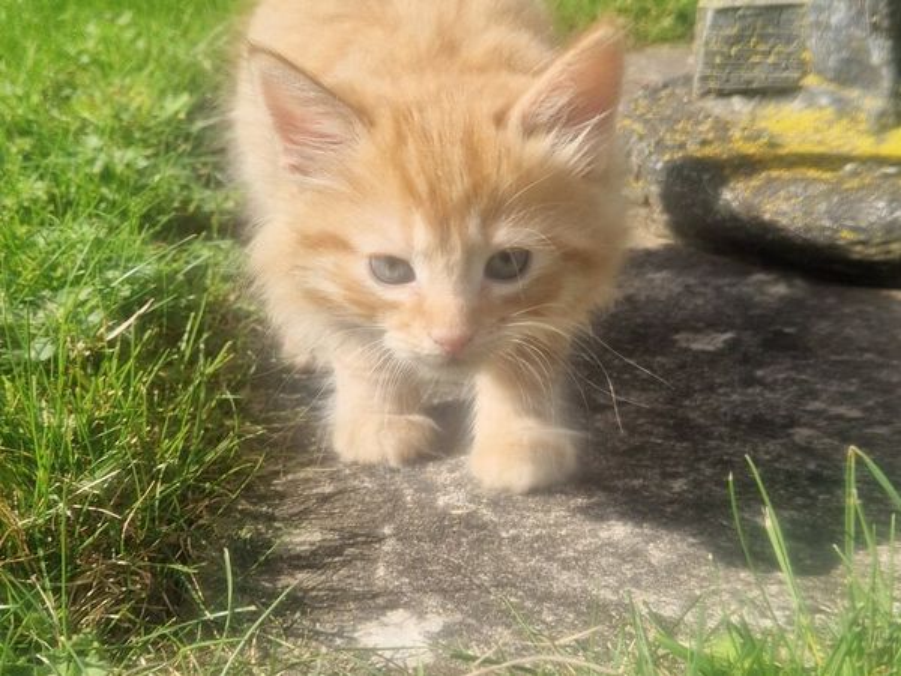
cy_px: 338
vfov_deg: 58.9
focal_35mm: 23
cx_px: 450
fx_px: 599
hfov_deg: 73.9
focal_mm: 5.4
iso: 50
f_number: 1.8
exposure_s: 1/1476
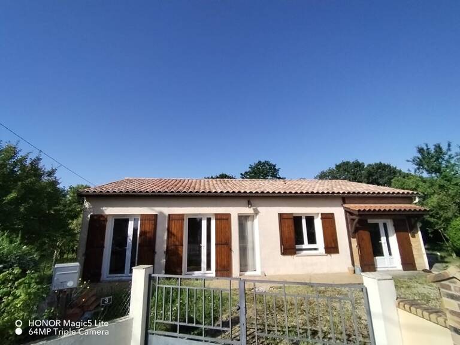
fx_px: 226
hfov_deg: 91.0
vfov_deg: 74.7
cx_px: 230
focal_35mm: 17
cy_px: 172
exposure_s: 1/2847
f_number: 2.2
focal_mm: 1.42
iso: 100
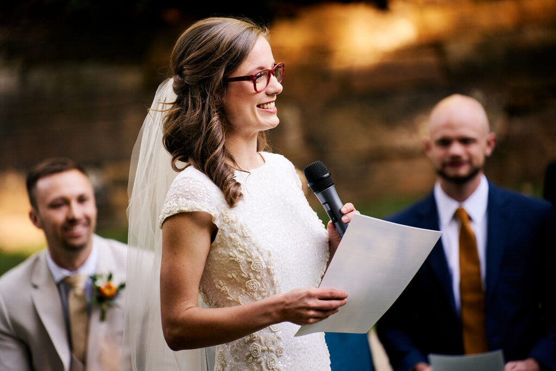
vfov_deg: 9.2
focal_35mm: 150
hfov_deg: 13.7
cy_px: 186
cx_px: 278
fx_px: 2317
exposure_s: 1/250
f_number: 2.8
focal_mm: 150
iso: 160
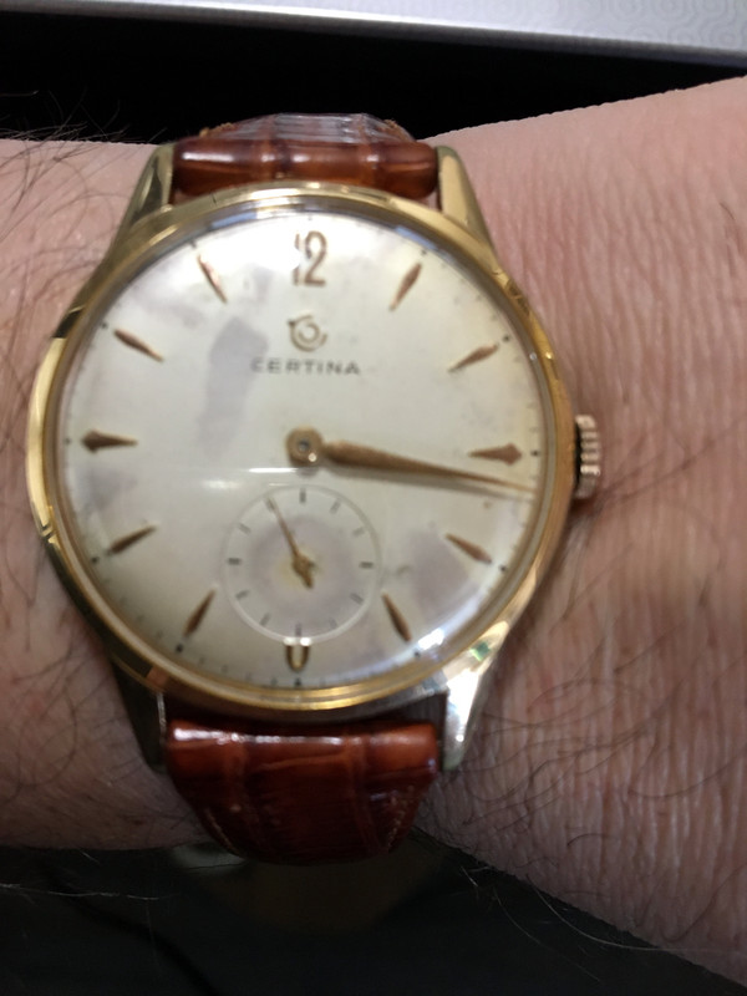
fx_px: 834
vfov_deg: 61.7
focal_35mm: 29
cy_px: 498
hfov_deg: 48.2
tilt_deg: -71.5
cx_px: 374
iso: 200
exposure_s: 1/33
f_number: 2.2
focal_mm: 4.15
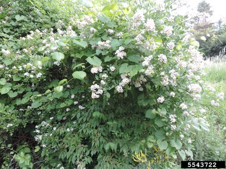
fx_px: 196
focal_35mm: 30
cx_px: 113
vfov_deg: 46.8
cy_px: 84
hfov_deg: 60.0
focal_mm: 5.3
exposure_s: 1/80
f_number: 3.1
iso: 80
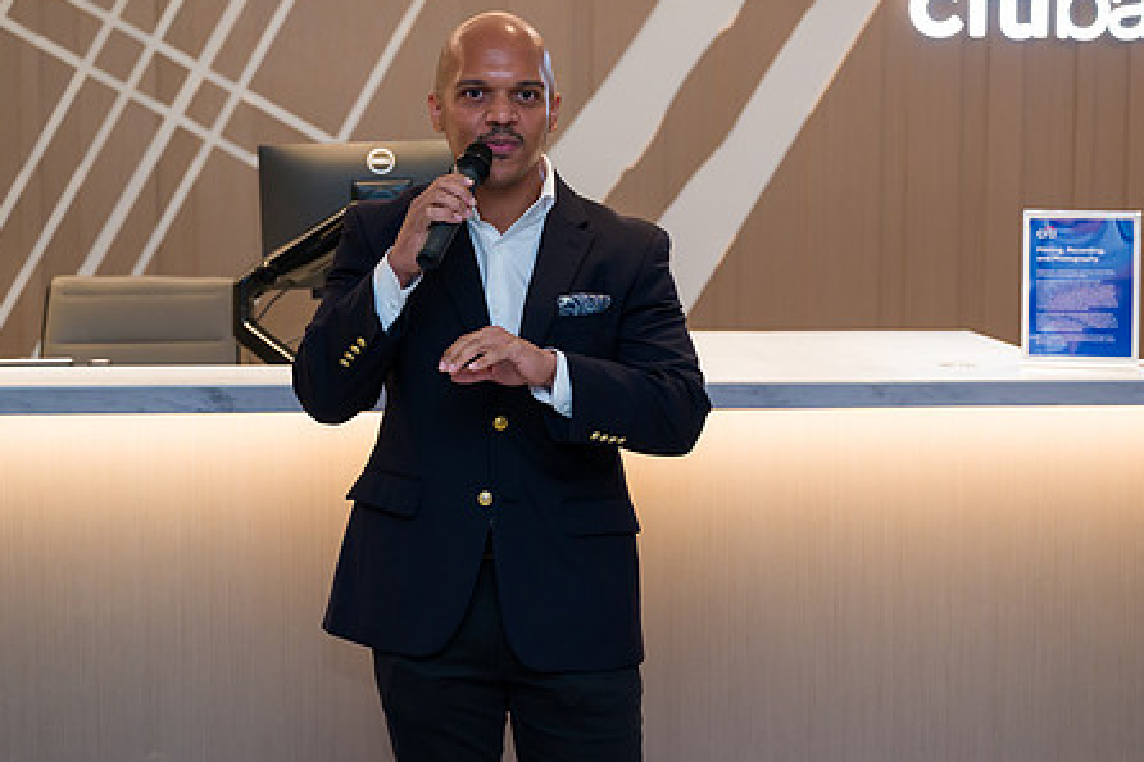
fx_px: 2573
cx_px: 672
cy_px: 360
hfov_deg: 25.0
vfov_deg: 16.8
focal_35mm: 81
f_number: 3.5
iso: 640
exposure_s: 1/200
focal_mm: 58
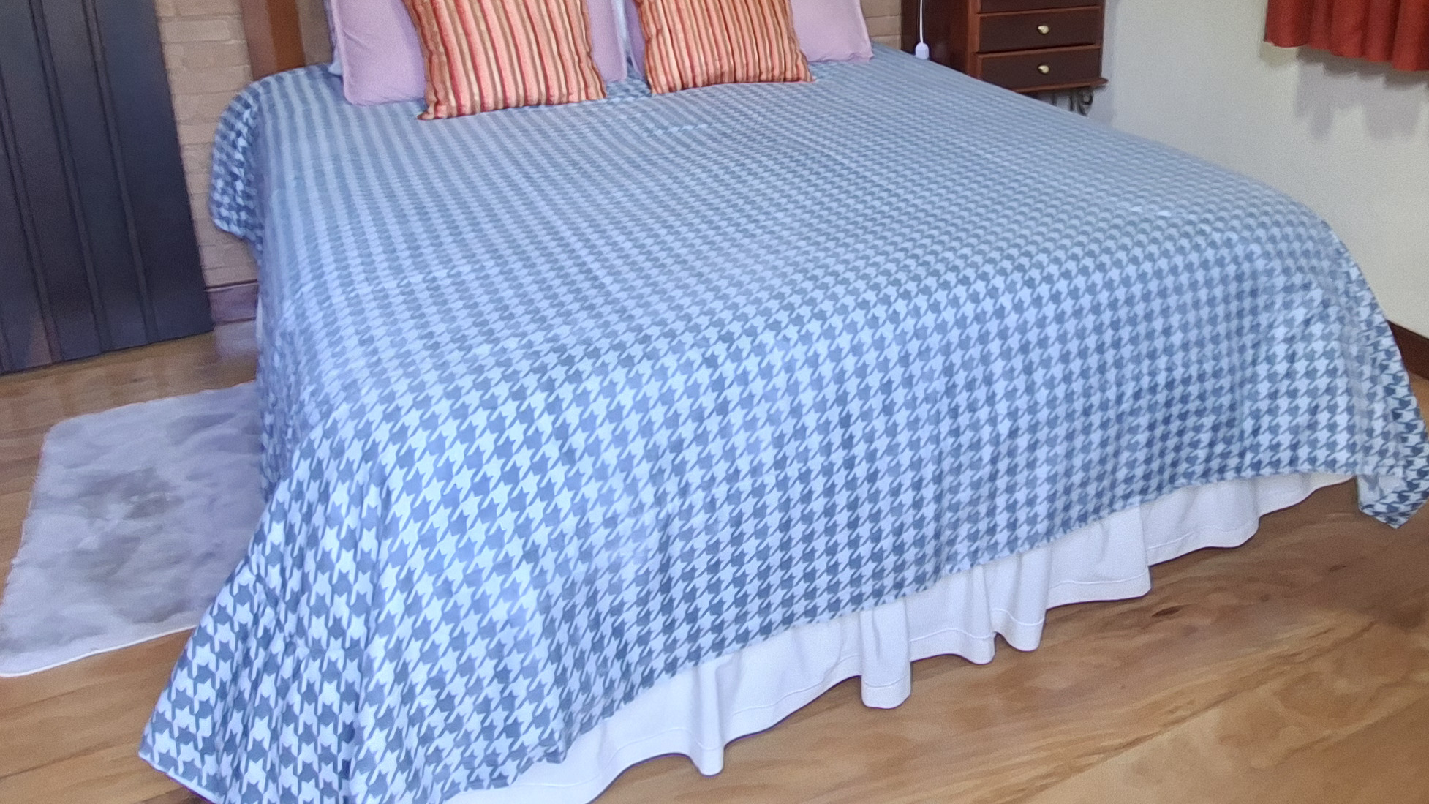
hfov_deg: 64.7
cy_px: 169
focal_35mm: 29
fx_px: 1099
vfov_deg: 38.8
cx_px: 930
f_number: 2.2
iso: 160
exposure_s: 1/24
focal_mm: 1.74
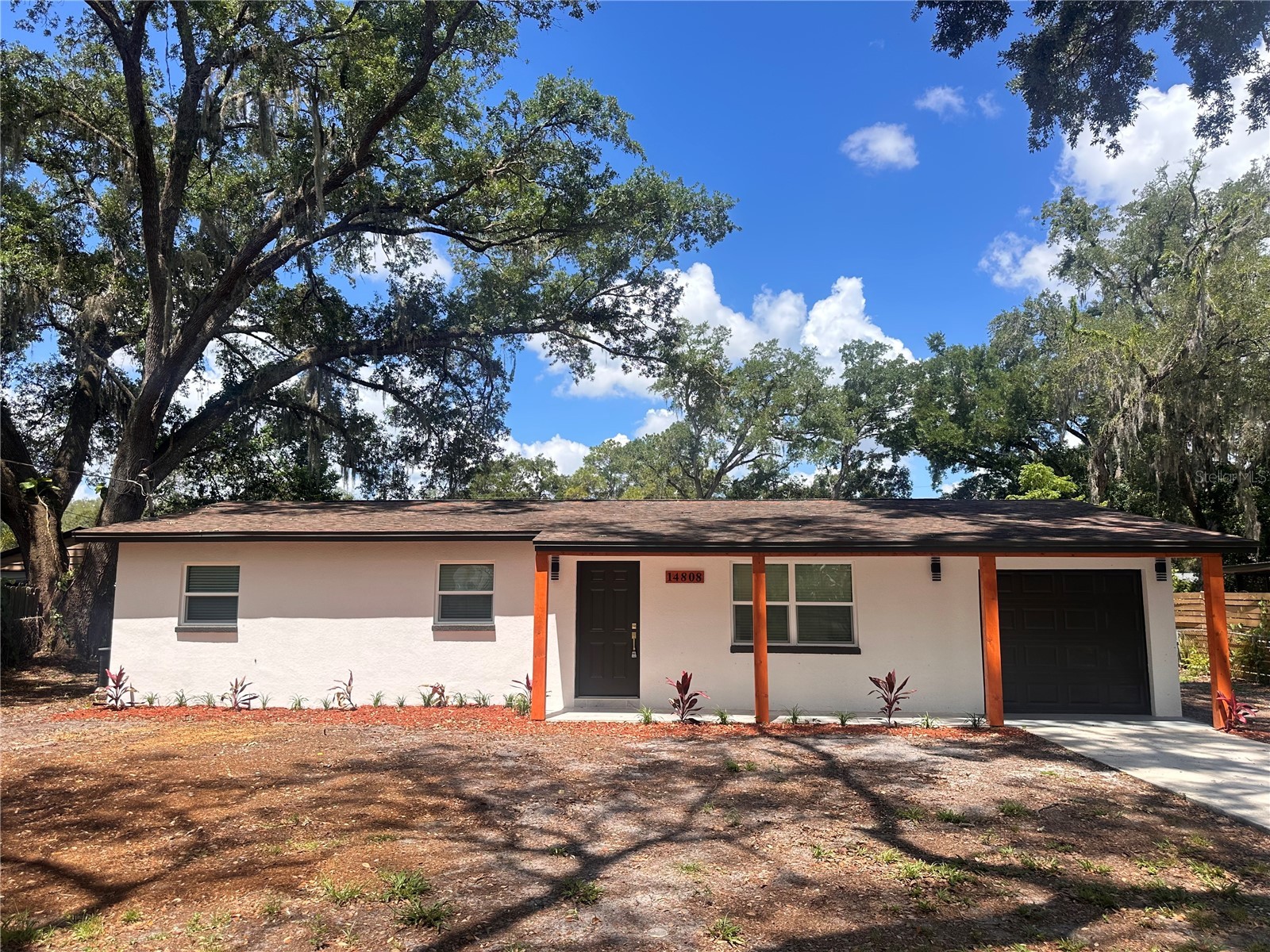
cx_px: 635
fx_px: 881
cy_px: 476
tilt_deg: +7.4
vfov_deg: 56.8
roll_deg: -0.2
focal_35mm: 24
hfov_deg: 71.6
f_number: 1.78
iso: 80
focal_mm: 6.86
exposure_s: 1/1949
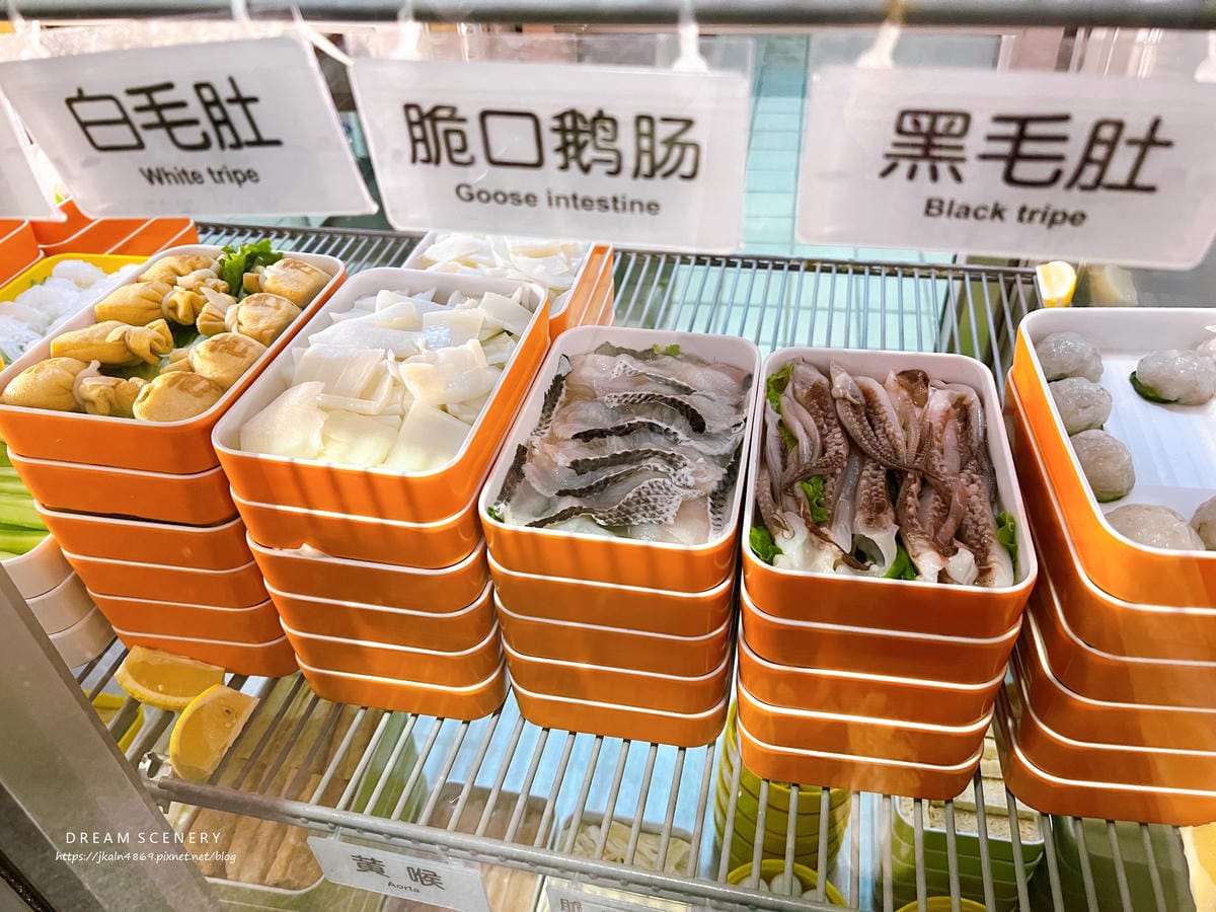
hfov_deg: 67.3
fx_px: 913
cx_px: 608
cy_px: 456
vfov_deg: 53.1
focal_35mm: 26
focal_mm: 5.7
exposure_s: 1/60
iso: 400
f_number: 1.5
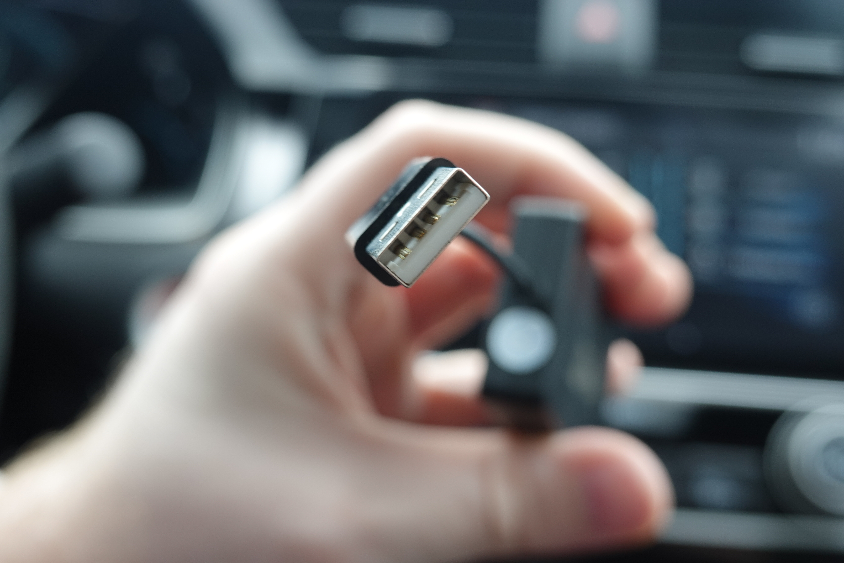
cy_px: 282
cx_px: 422
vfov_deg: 29.2
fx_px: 1078
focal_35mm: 46
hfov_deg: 42.7
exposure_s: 1/80
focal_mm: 17.19
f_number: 4
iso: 125
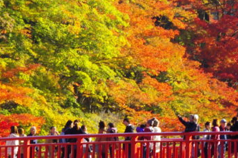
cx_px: 135
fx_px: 5182
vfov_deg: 1.7
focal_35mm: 785
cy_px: 98
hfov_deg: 2.6
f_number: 11
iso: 800
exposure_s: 1/40
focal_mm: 150
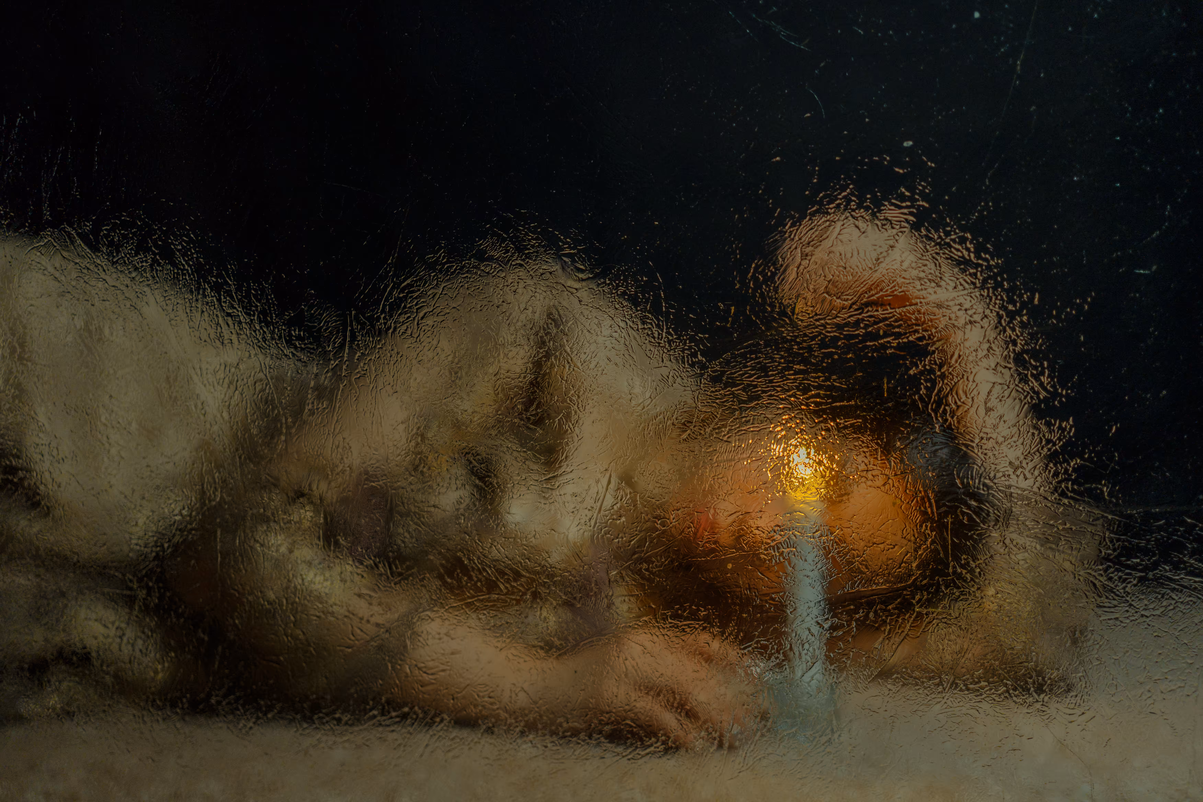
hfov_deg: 54.4
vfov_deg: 37.9
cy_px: 401
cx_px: 602
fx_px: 1169
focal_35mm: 35
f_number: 1.4
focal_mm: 35
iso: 320
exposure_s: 1/125
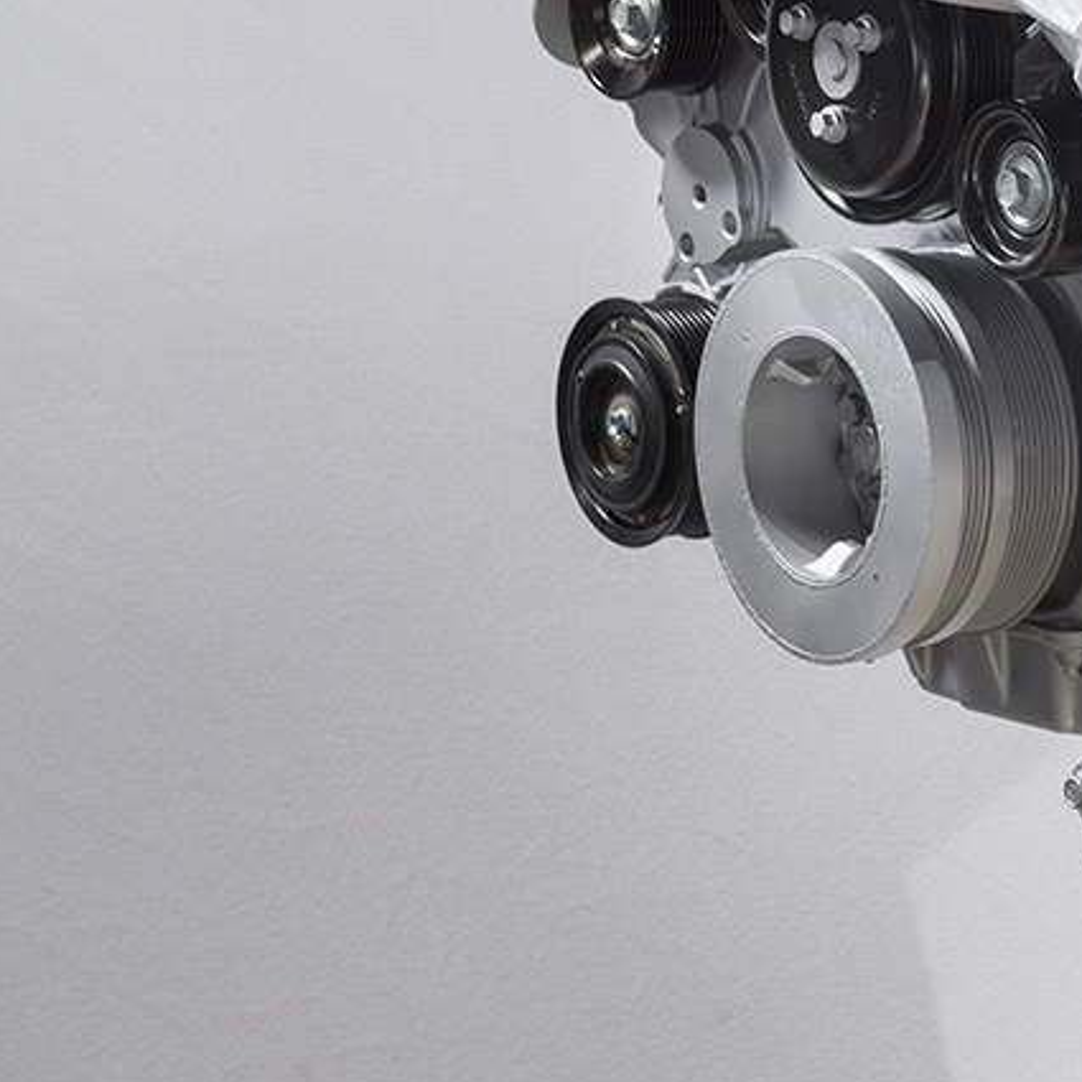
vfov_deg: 10.3
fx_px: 5941
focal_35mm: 168
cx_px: 1466
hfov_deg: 10.2
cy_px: 80
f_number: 9
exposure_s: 1/5
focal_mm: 70
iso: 200
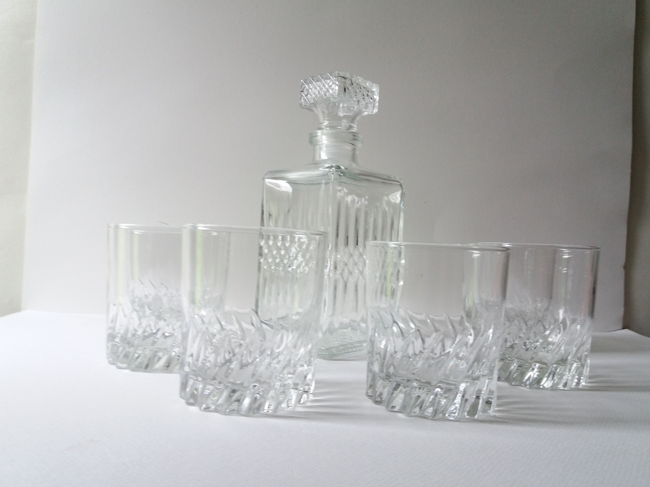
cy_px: 244
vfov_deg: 49.7
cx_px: 325
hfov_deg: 63.4
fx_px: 526
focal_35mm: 28
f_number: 1.9
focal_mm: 3.7
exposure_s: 1/20
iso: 100
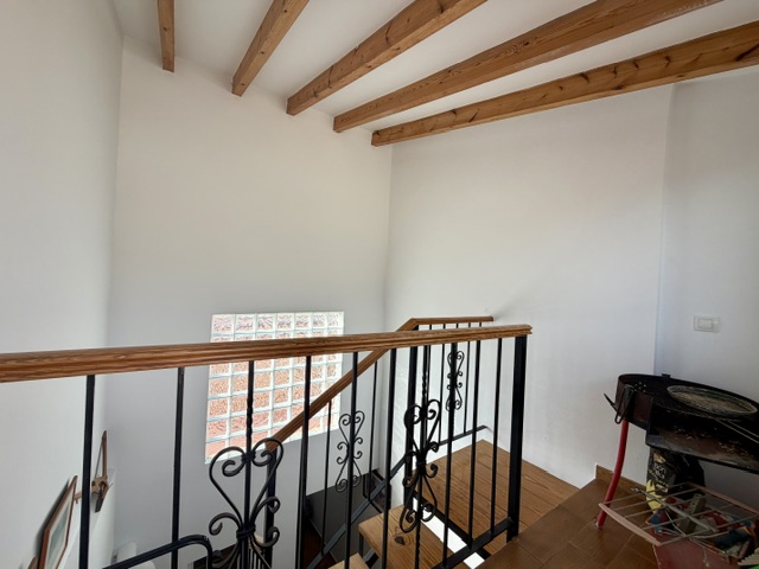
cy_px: 284
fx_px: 307
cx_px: 380
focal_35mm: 14
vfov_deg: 85.7
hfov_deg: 102.1
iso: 50
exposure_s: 1/300
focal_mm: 2.22
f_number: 2.2
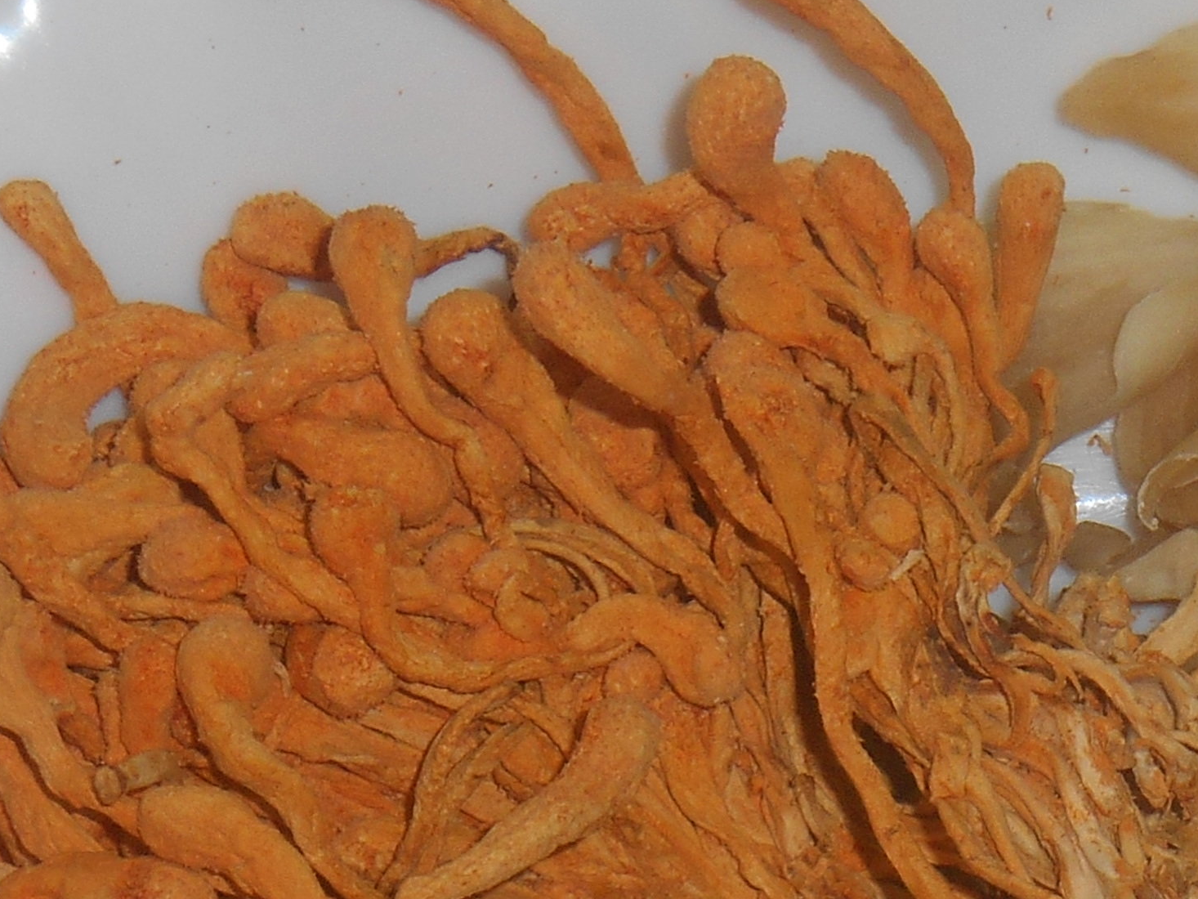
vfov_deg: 6.0
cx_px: 1232
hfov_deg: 8.0
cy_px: 1353
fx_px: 8515
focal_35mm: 246
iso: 80
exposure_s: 1/60
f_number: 4.5
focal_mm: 12.5
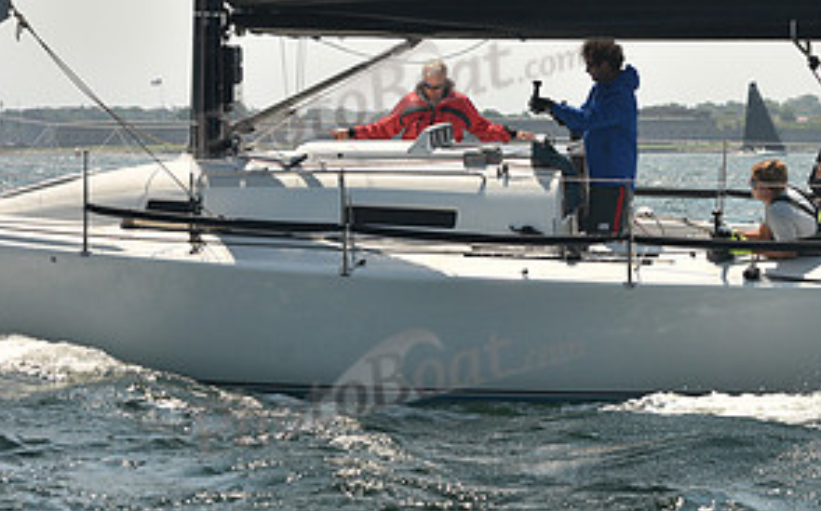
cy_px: 202
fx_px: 3151
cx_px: 732
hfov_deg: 14.7
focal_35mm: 141
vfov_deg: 9.3
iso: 250
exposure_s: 1/640
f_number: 5.6
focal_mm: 70
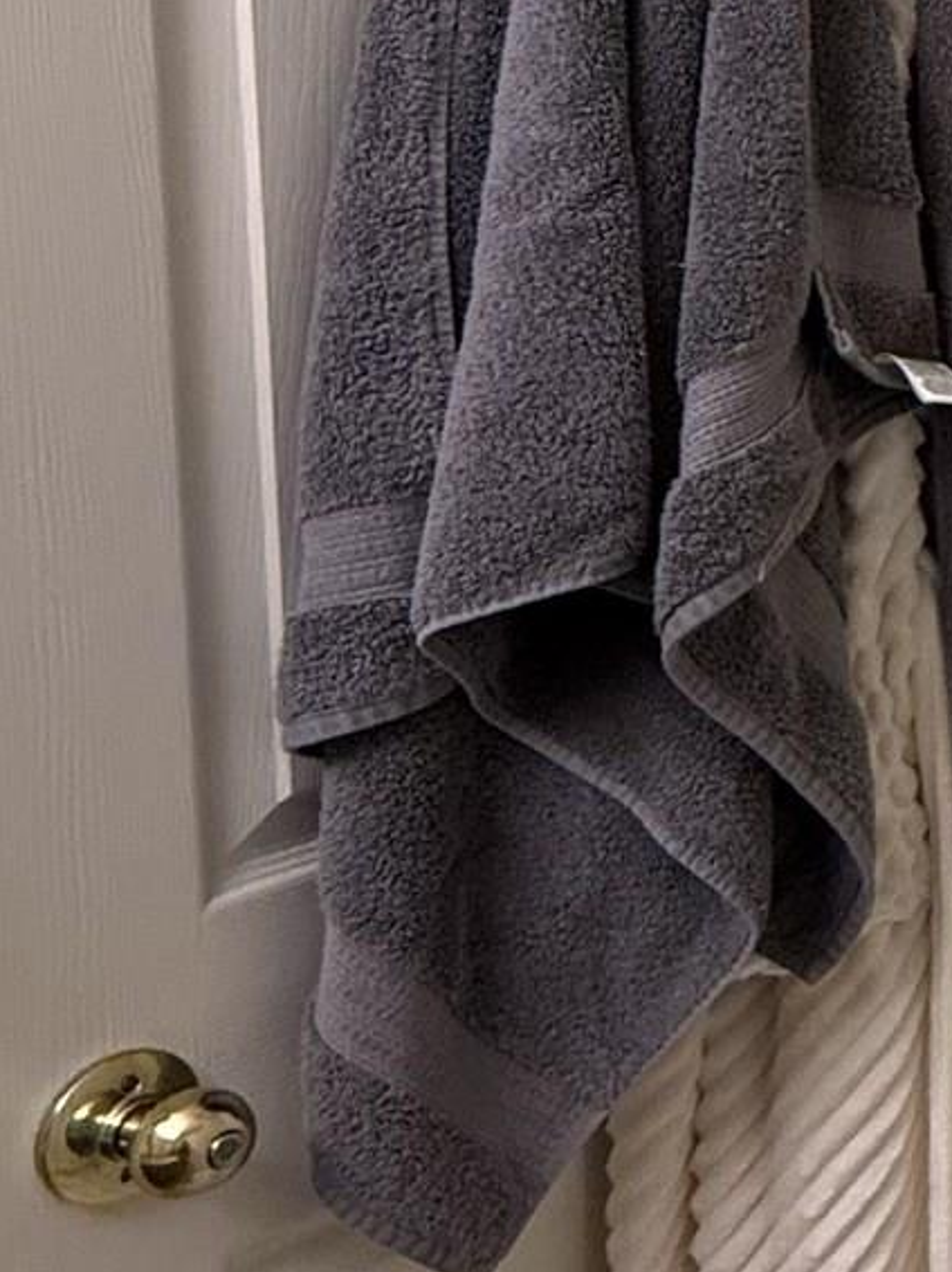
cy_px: 409
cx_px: 1828
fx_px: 2092
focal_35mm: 57
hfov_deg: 18.4
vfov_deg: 33.5
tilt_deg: -6.3
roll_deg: -1.7
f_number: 2.2
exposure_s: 1/120
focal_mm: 2.22
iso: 320
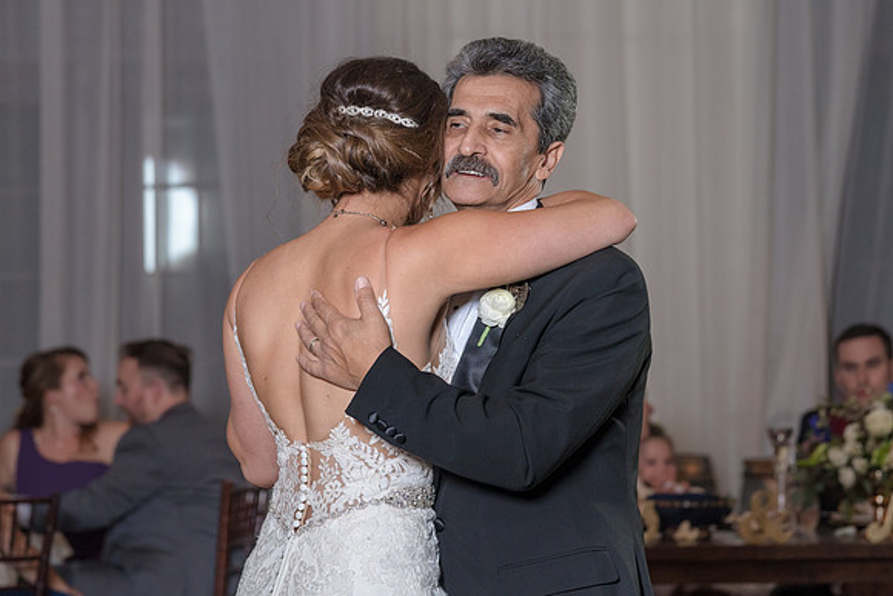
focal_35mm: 138
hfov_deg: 14.9
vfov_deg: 10.0
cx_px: 407
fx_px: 3416
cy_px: 309
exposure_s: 1/100
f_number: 5.6
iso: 2000
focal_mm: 118
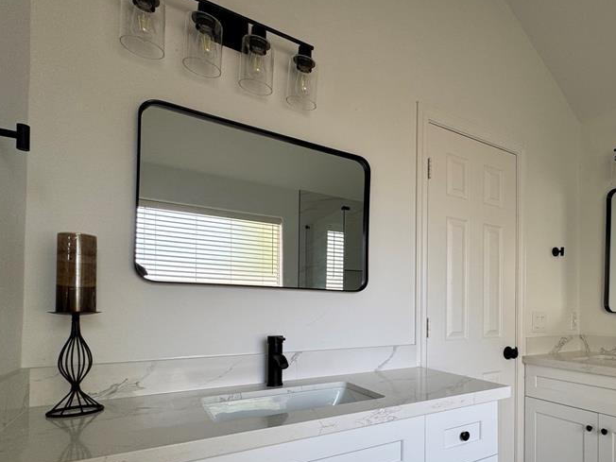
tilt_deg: +0.4
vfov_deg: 59.7
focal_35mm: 22
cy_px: 307
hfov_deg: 72.2
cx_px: 446
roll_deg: -0.7
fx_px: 391
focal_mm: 2.22
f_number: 2.2
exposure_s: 1/99
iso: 80
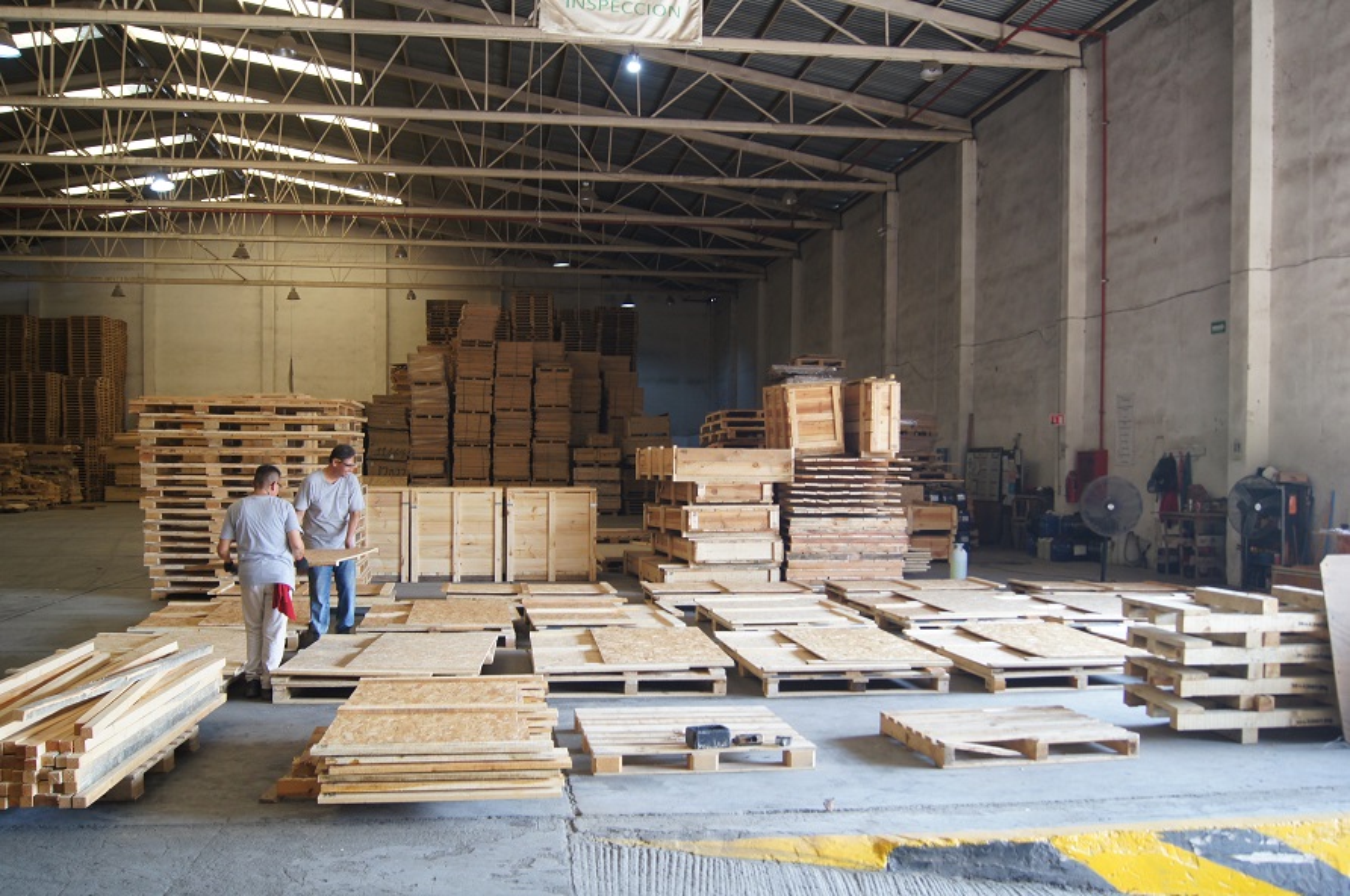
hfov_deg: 57.3
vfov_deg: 39.9
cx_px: 675
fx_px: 1236
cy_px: 448
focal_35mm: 33
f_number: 4
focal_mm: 22
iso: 320
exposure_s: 1/40
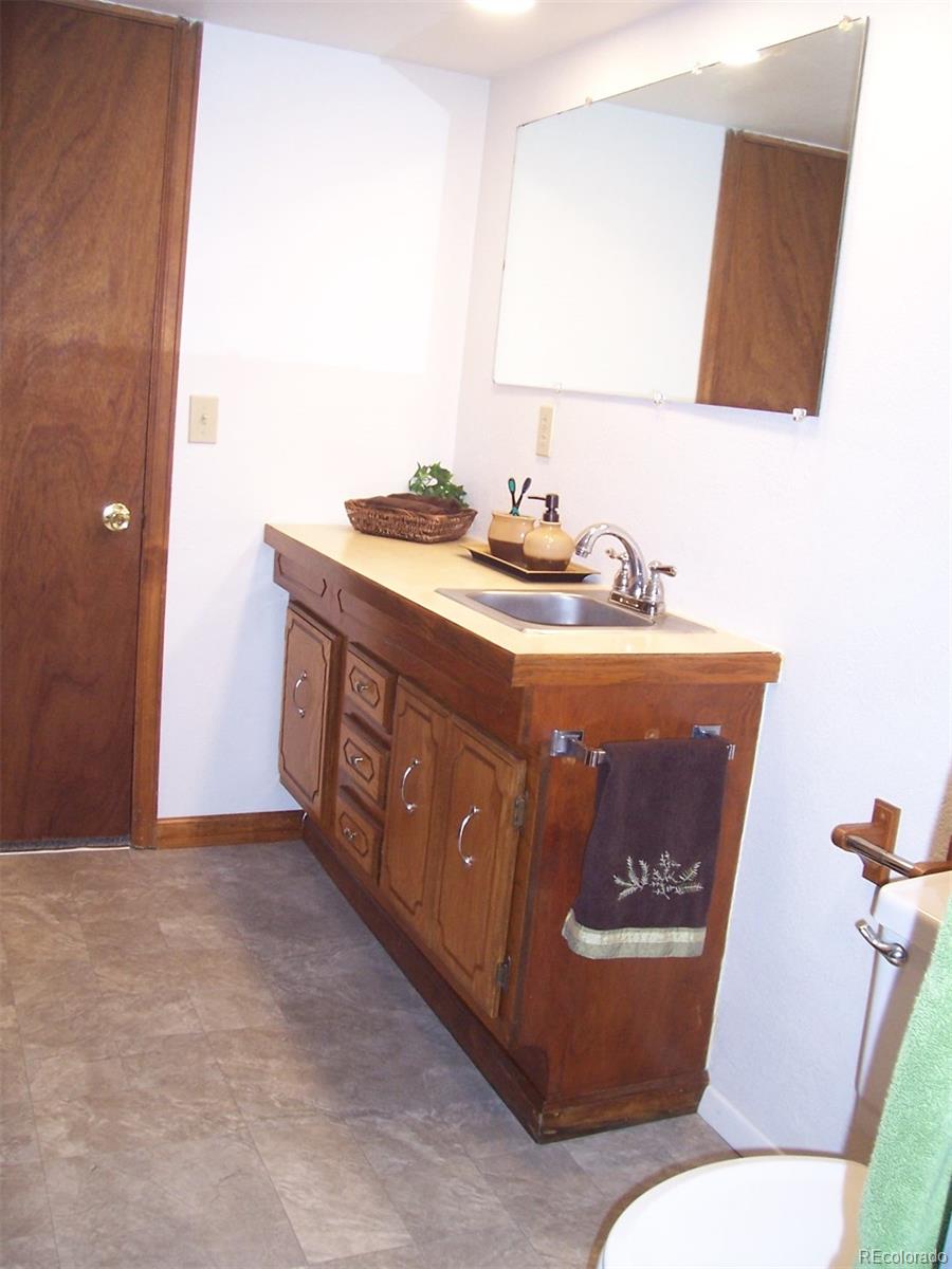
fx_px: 1247
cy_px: 634
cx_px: 476
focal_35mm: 34
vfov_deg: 54.0
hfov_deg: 41.8
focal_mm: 5.6
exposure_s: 1/60
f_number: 2.7
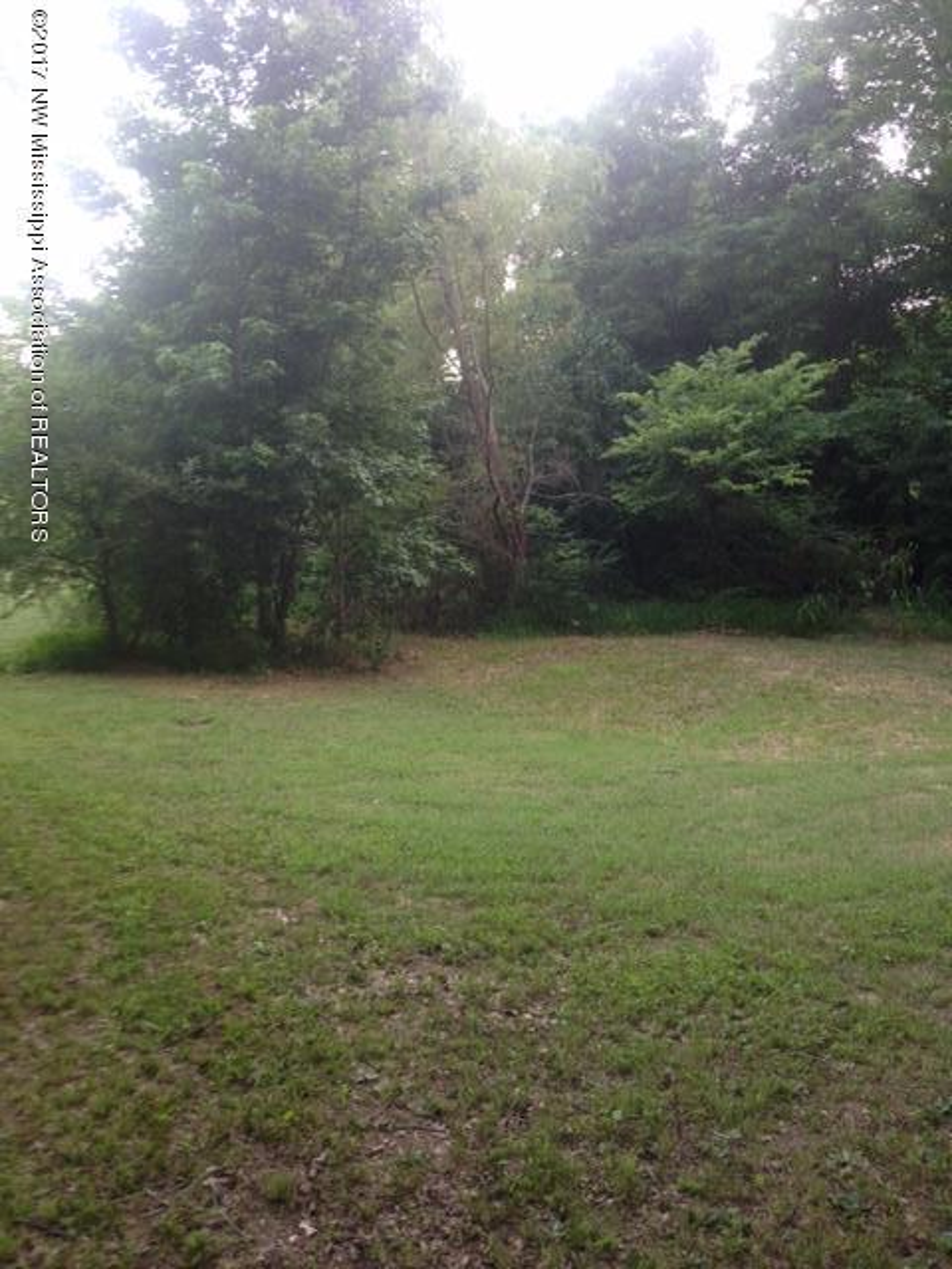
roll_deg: -0.8
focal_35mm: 33
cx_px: 476
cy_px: 634
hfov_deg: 42.9
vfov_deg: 55.4
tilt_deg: -8.7
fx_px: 1210
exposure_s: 1/40
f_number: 2.4
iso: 50
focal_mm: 4.12
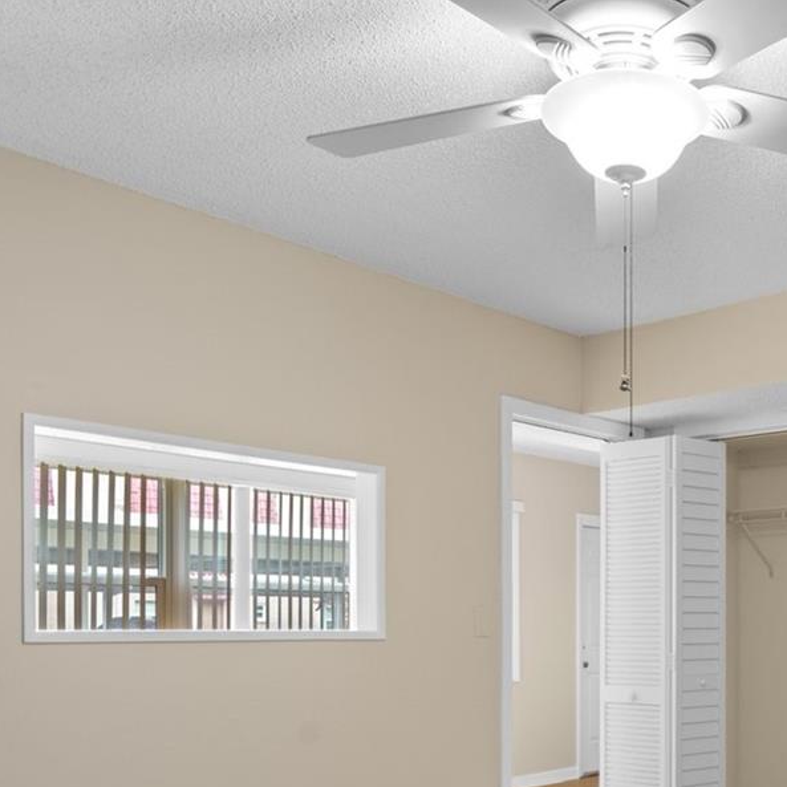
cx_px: 695
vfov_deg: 40.5
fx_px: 1003
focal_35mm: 39
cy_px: 664
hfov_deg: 39.9
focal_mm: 17
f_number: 8
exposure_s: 1/2
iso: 320
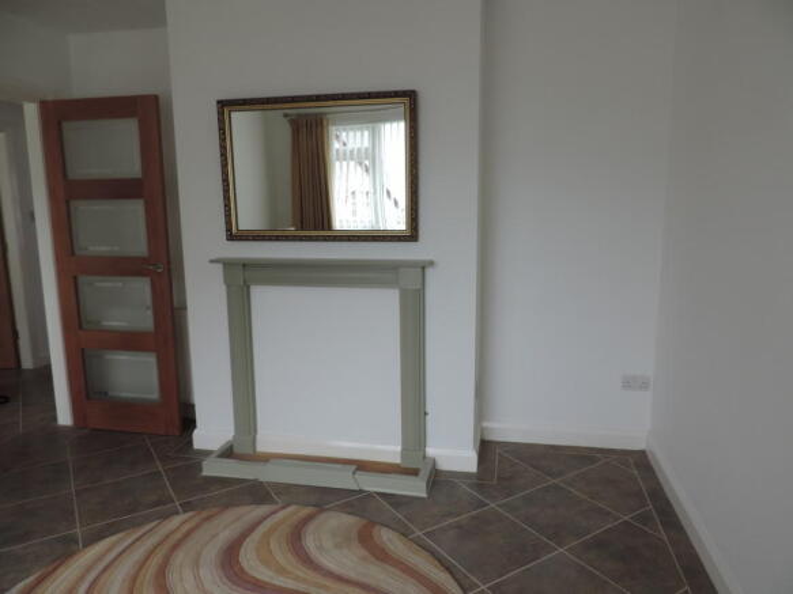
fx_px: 550
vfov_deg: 56.8
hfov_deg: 71.6
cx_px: 396
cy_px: 297
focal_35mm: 24
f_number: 3
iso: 100
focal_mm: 4.3
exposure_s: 1/30
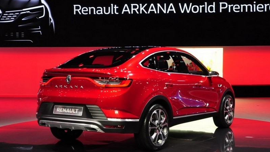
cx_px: 135
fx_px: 272
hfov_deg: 52.8
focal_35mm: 38
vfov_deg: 31.2
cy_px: 76
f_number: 5.6
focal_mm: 24
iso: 1000
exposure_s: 1/125
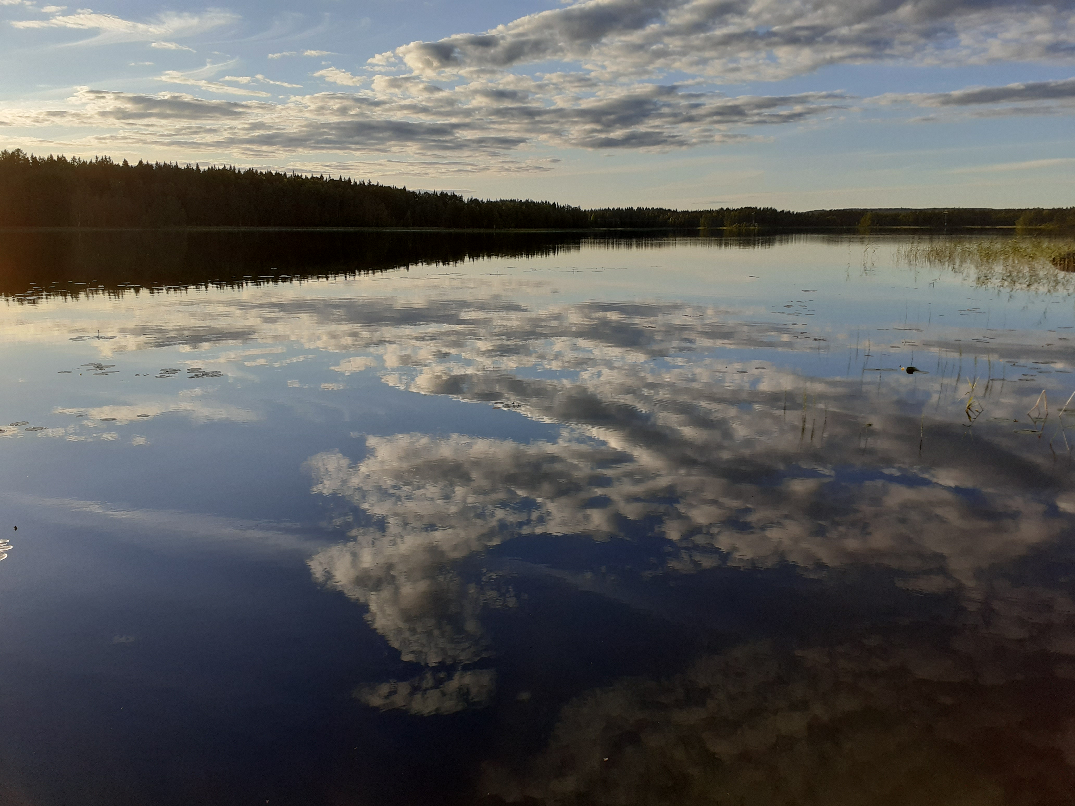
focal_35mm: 27
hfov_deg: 65.3
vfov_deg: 51.4
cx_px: 538
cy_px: 403
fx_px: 838
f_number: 1.9
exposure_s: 1/1015
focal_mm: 3.6
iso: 40
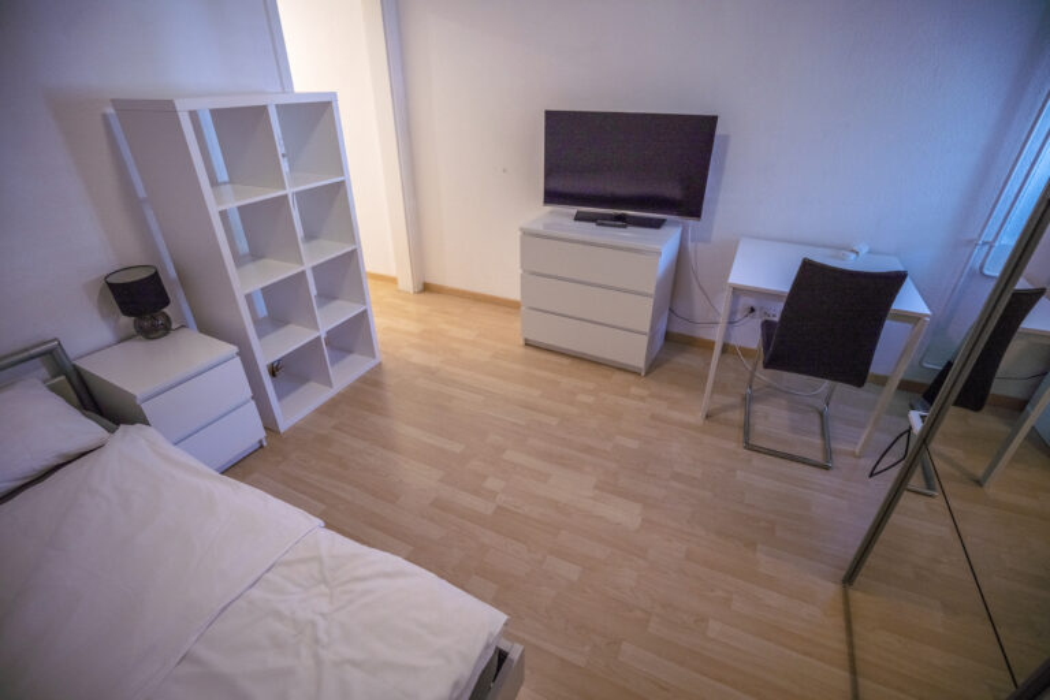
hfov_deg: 96.7
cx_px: 525
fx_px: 467
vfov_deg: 73.7
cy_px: 350
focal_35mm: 16
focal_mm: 16
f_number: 4
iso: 800
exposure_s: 1/80
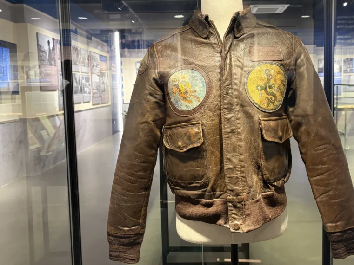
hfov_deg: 52.4
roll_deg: +0.9
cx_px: 206
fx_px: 358
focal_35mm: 35
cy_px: 121
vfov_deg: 40.7
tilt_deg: -5.1
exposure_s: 1/50
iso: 250
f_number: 1.6
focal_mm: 5.96
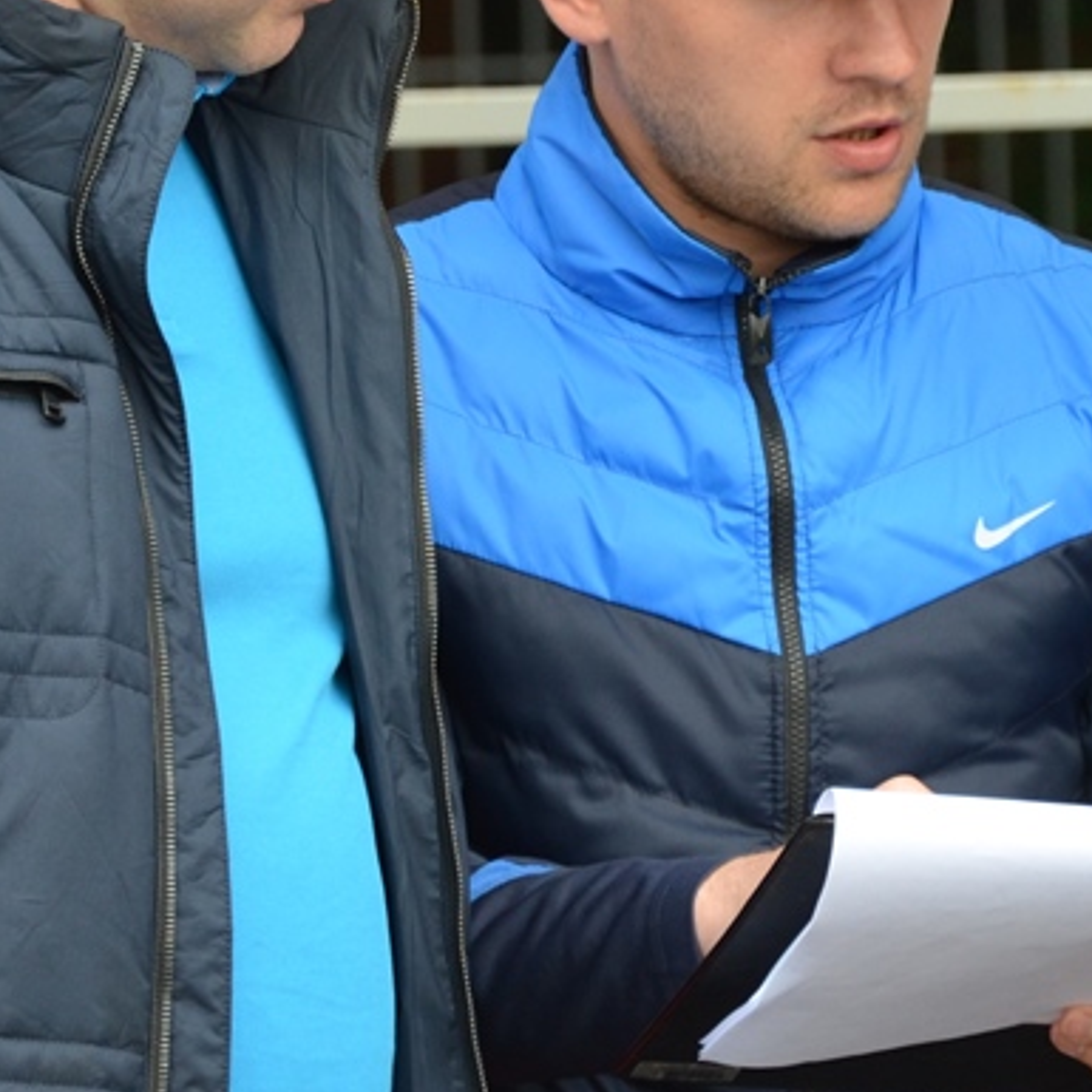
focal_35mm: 355
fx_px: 12675
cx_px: 902
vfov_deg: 4.9
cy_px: 301
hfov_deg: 4.9
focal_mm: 105
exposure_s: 1/160
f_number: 5.6
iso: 800
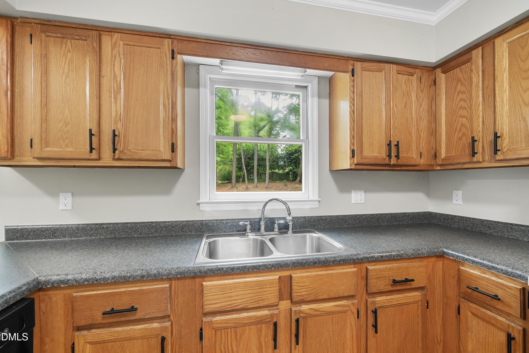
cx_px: 264
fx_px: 206
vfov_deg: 81.3
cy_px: 176
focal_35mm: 14
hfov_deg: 104.2
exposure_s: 1/5
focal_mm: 14
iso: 800
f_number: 7.1
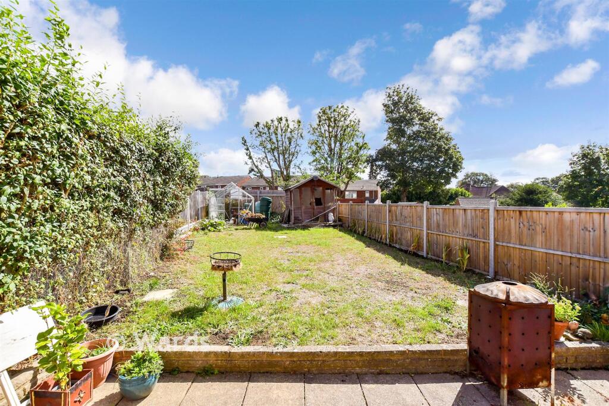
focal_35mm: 25
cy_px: 203
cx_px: 304
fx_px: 423
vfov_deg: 51.3
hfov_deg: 71.5
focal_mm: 17
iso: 320
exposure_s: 1/800
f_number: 8
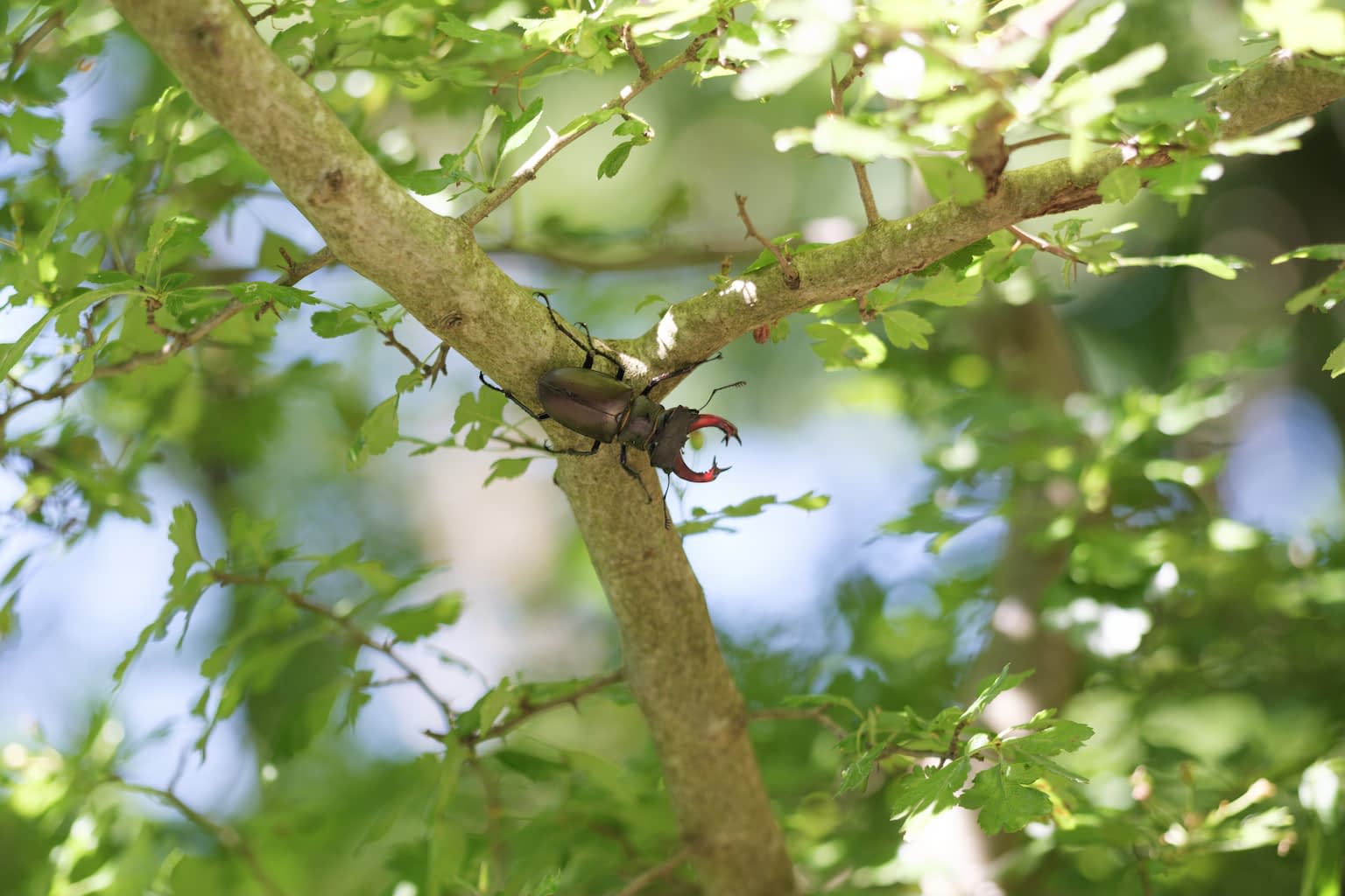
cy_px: 448
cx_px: 672
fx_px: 5043
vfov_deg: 10.2
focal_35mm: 135
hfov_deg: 15.2
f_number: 2
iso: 200
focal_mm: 90
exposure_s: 1/550
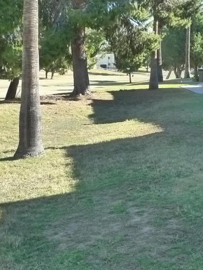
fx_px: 461
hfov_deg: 24.4
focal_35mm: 59
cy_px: 85
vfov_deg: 32.3
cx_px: 163
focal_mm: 5.1
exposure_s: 1/400
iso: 400
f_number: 2.8
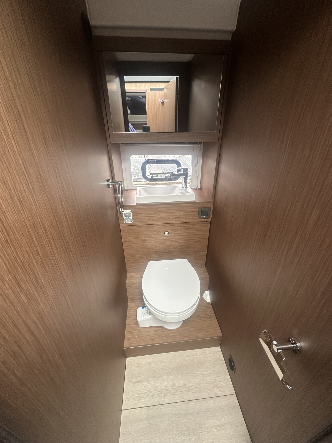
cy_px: 222
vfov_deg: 102.1
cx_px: 166
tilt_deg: -29.4
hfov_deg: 85.7
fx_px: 179
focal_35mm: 14
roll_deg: +0.8
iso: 160
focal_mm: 2.22
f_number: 2.2
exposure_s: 1/50
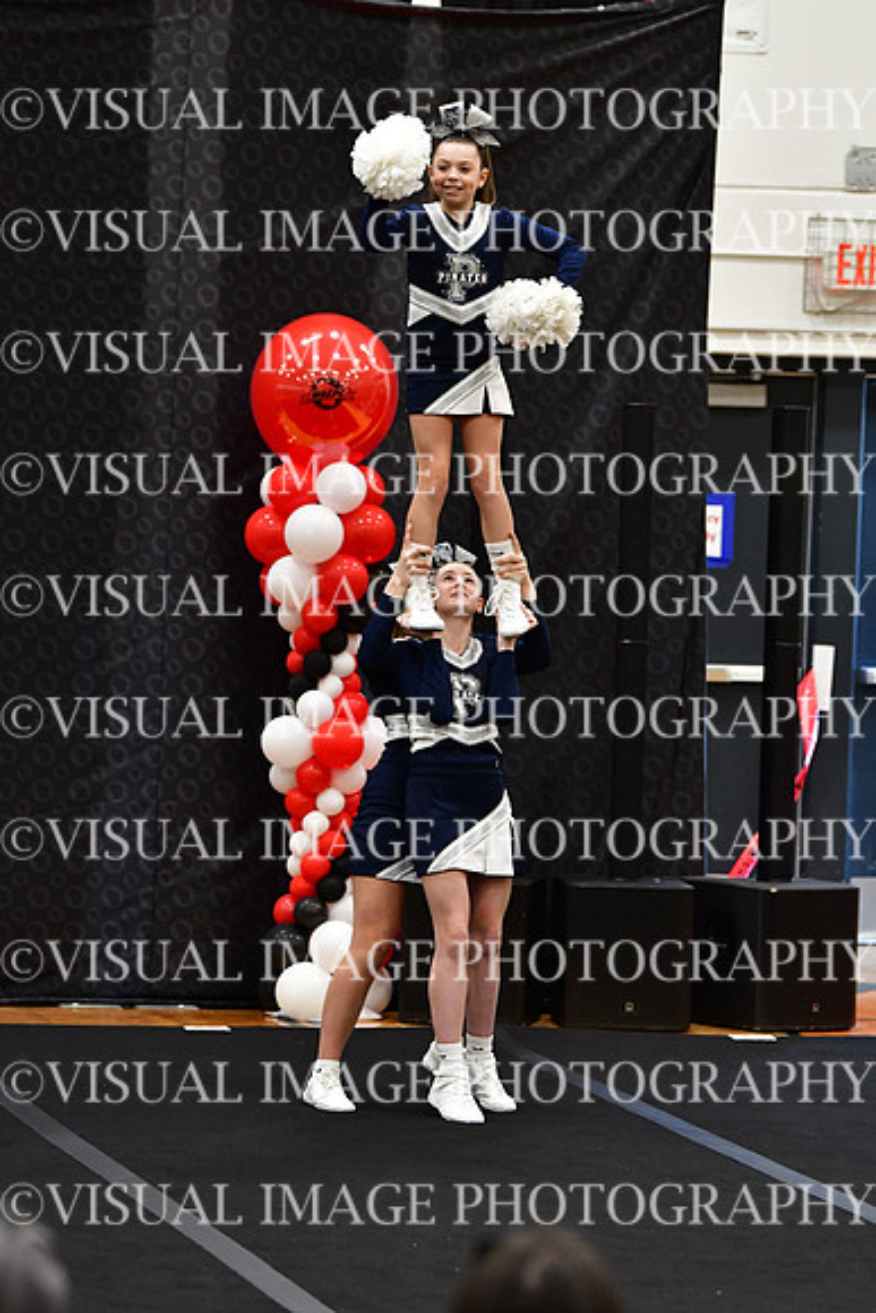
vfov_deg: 9.8
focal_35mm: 210
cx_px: 438
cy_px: 656
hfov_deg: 6.5
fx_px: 7660
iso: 4000
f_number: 3.5
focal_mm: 140
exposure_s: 1/500
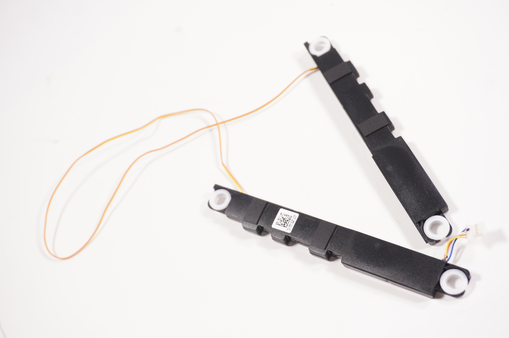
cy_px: 169
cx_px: 254
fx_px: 742
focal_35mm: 52
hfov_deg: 37.9
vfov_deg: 25.7
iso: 640
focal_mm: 35
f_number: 5.6
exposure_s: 1/160
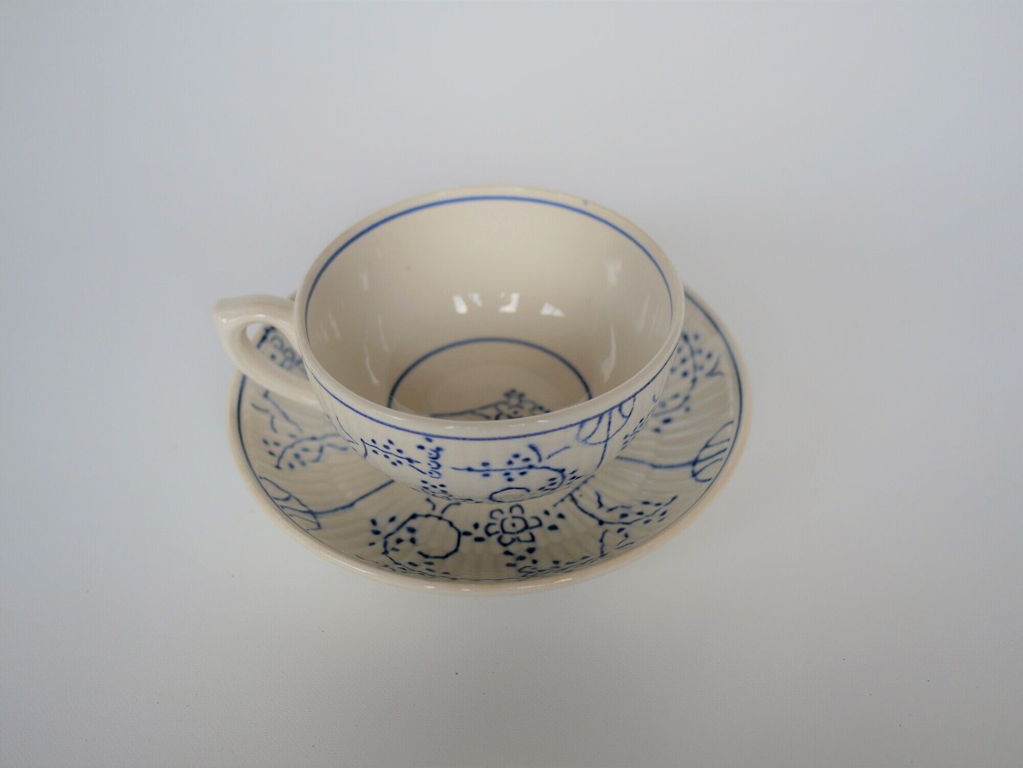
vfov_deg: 36.0
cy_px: 384
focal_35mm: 40
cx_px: 512
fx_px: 1183
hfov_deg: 46.8
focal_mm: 20
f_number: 2
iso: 200
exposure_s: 1/160
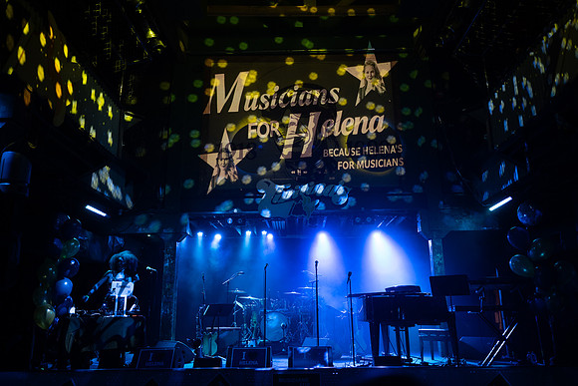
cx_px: 289
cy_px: 193
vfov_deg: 46.4
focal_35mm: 28
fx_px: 450
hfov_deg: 65.5
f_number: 2.8
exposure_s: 1/25
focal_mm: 28
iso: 800
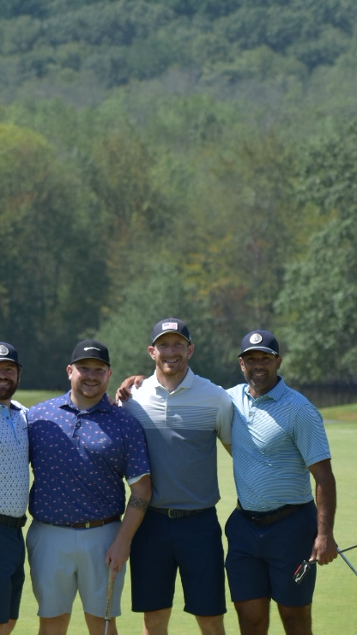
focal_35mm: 337
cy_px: 383
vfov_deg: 6.4
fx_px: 5674
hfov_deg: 3.6
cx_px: 166
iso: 200
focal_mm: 98
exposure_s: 1/1600
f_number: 5.6
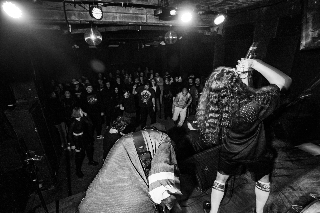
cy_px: 106
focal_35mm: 17
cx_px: 160
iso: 500
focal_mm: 17
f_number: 4.5
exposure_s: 1/15
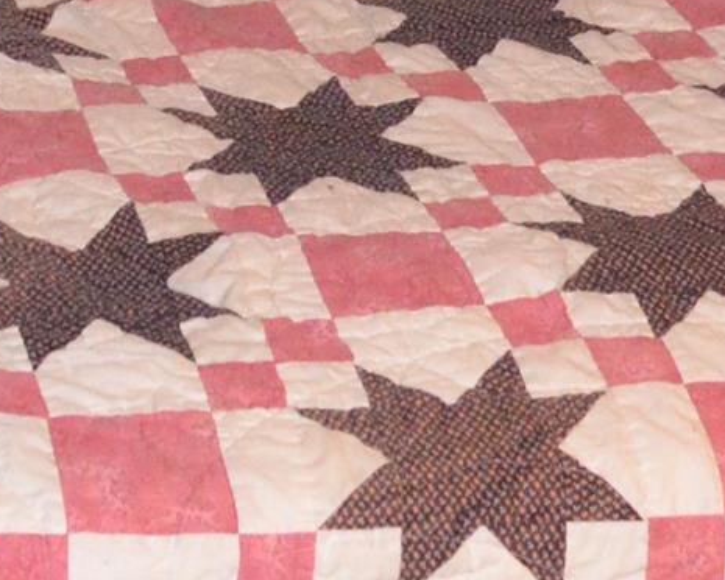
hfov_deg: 11.5
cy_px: -402
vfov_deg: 8.9
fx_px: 3583
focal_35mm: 167
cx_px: 126
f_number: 3.5
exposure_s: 1/60
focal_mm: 18
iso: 3200
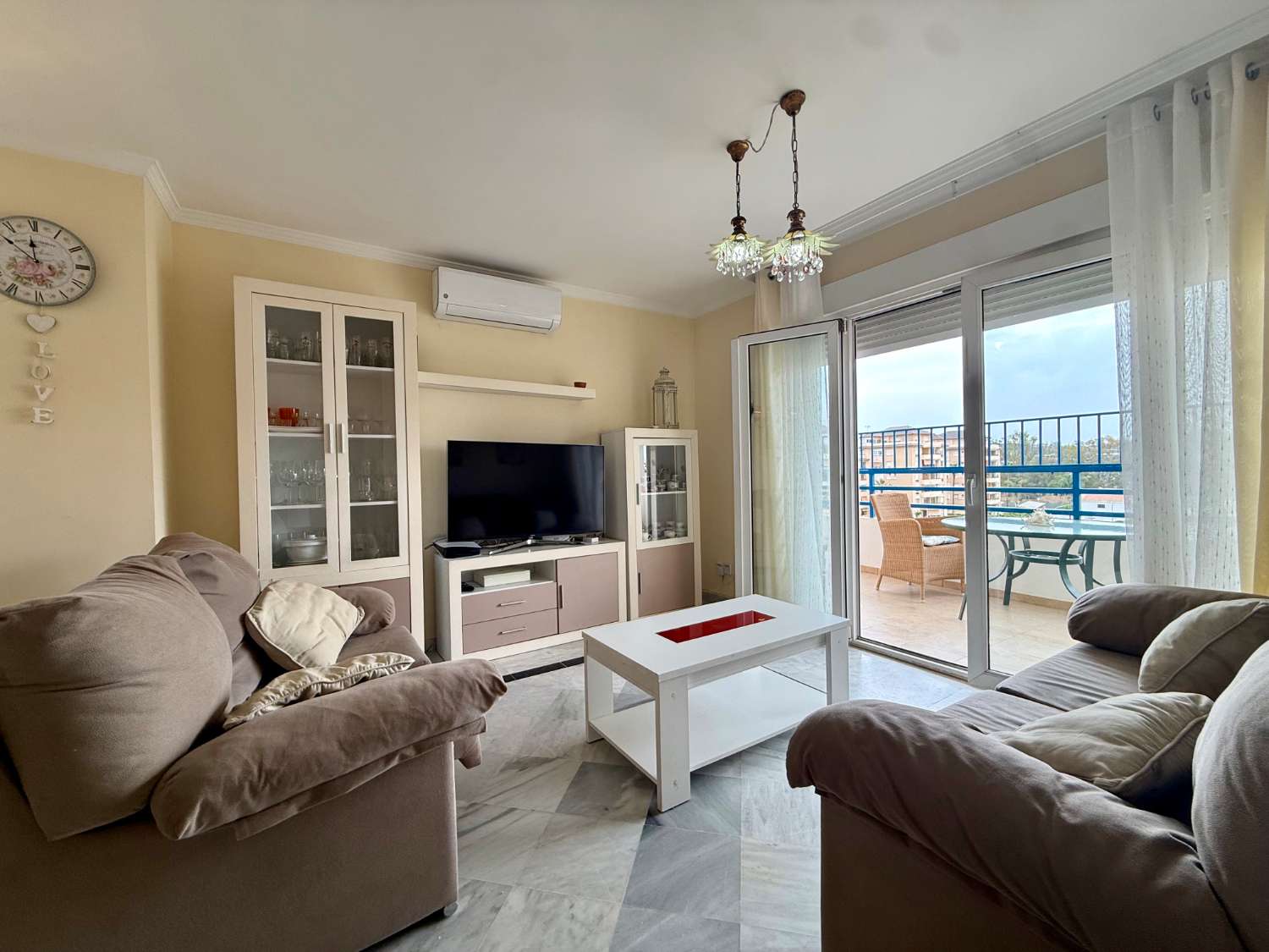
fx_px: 513
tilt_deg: -1.8
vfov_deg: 85.7
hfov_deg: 102.1
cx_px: 634
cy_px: 476
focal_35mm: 14
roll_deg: +1.0
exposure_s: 1/141
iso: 50
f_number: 2.2
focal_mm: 2.22
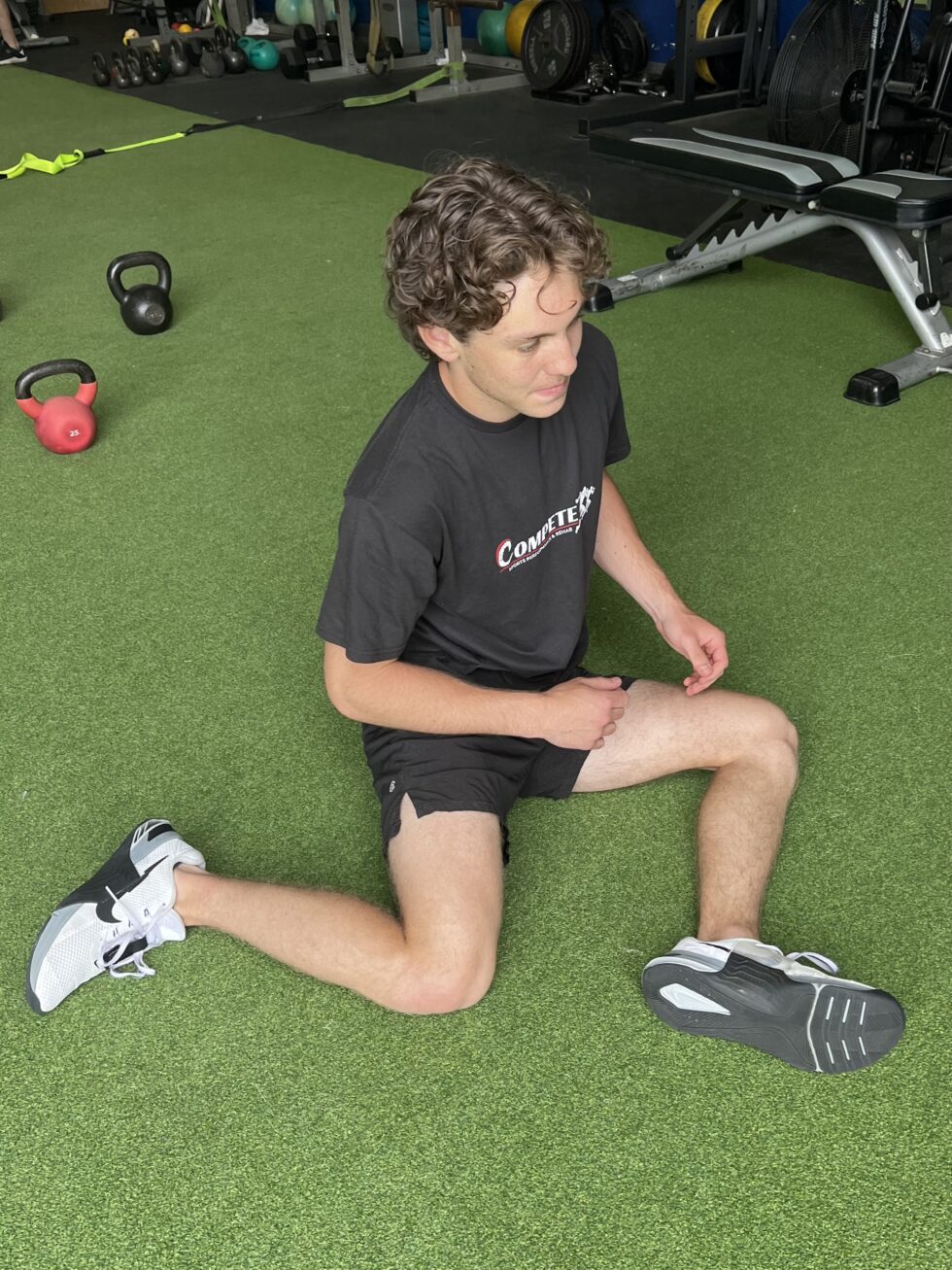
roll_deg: +4.1
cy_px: 635
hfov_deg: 53.1
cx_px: 476
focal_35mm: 26
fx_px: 954
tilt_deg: -33.1
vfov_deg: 67.3
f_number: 1.5
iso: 50
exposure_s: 1/120
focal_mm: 5.7
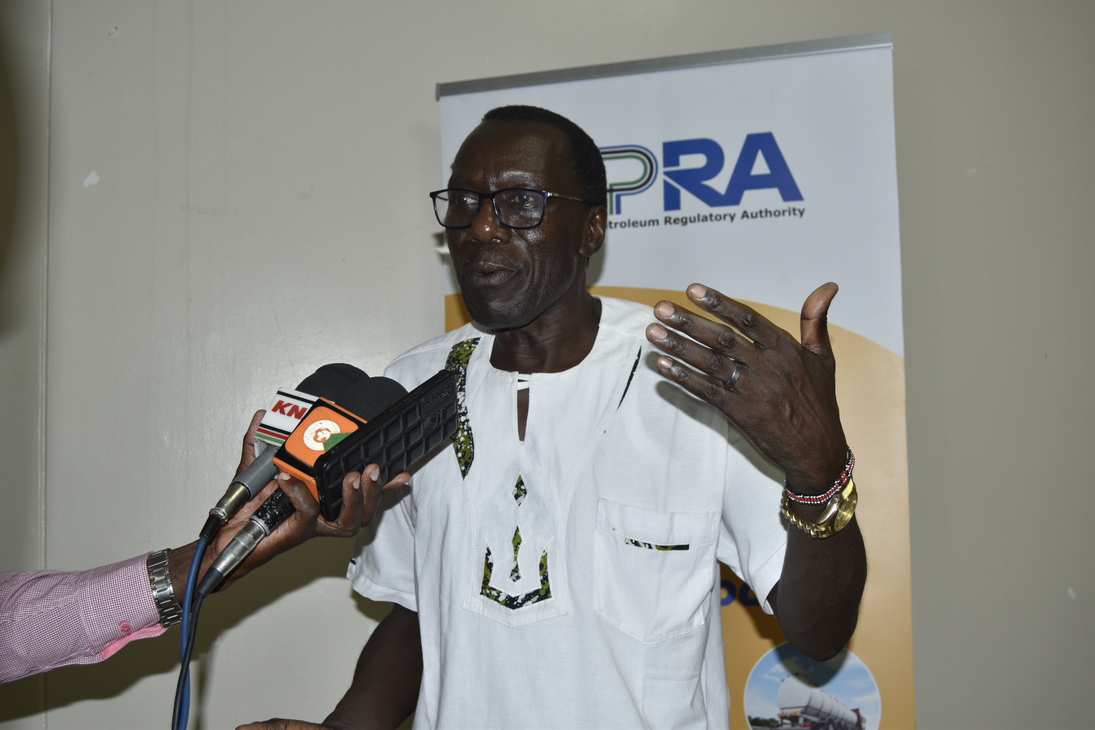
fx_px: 1277
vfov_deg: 31.9
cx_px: 548
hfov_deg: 46.4
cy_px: 365
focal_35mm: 42
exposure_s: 1/60
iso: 200
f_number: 5.6
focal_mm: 28
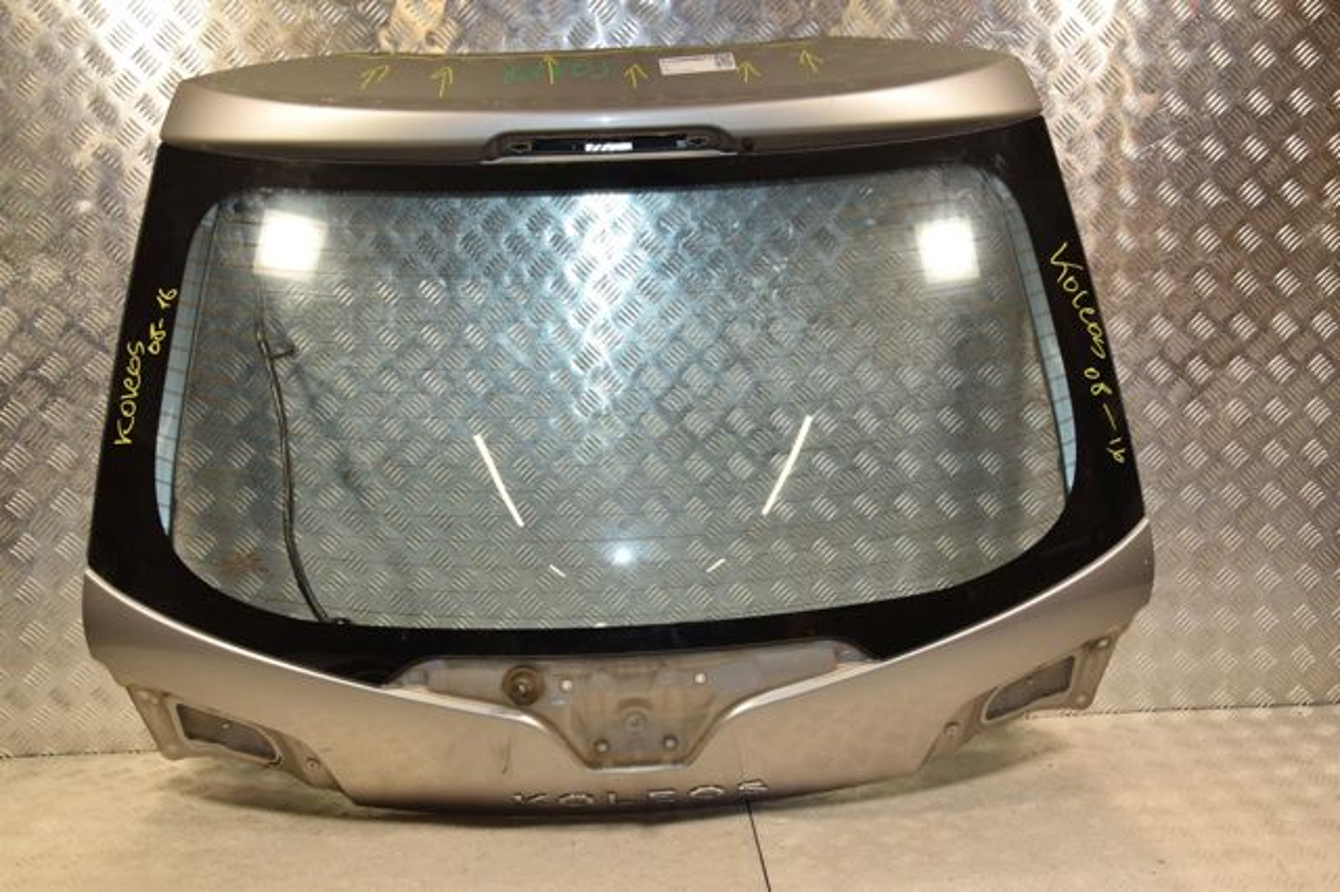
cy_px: 446
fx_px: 1228
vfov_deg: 39.9
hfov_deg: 57.2
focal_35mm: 33
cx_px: 670
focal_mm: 22
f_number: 8
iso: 800
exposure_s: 1/200
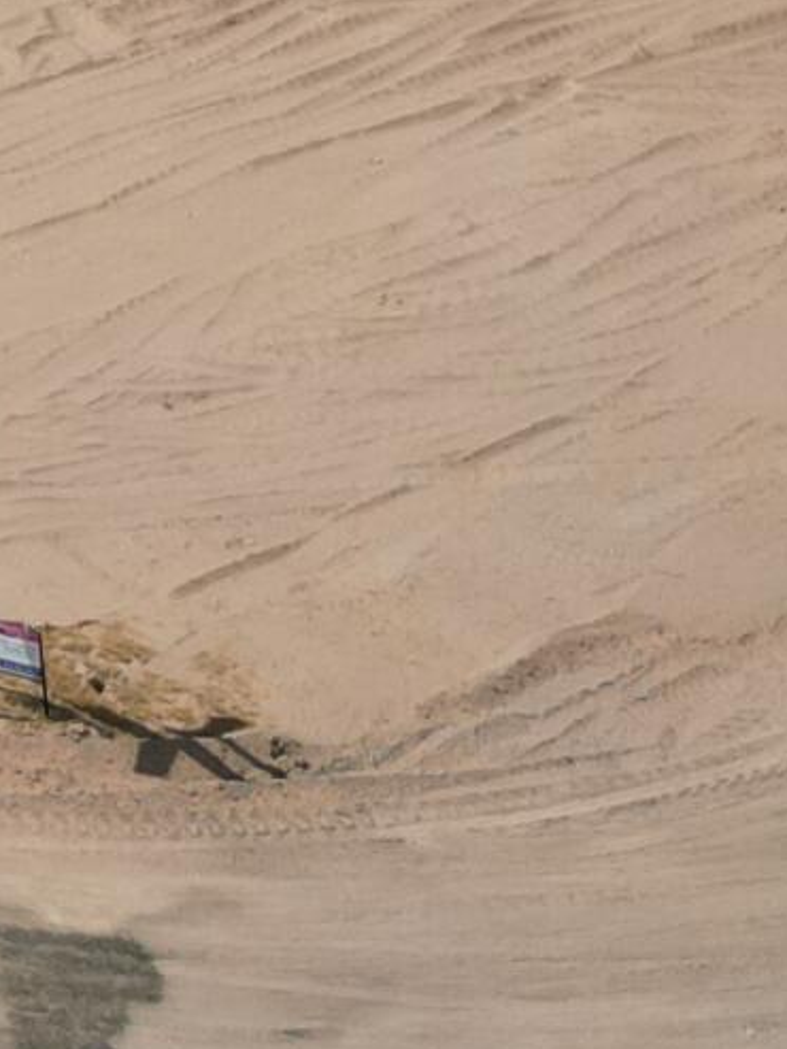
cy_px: -377
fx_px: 4424
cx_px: -1151
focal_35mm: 146
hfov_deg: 9.1
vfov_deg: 13.0
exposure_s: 1/5000
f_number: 1.7
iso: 100
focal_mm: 6.72
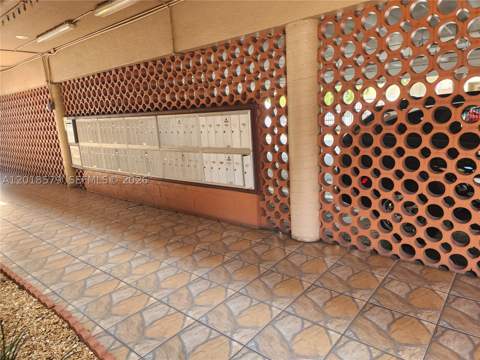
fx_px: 319
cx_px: 240
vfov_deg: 58.9
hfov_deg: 73.9
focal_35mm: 23
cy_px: 180
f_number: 1.8
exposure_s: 1/180
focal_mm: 6.4
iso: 160
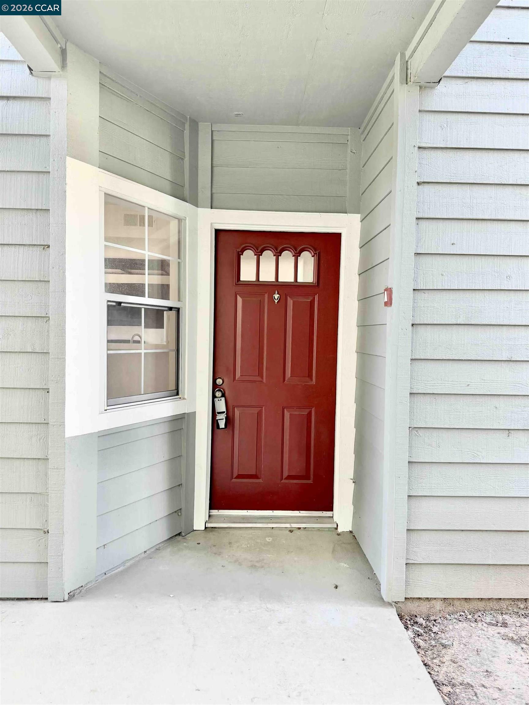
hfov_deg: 56.8
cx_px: 264
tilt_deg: -2.3
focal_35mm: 24
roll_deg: -0.5
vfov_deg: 71.6
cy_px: 352
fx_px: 489
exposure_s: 1/121
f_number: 1.78
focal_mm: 6.76
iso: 160
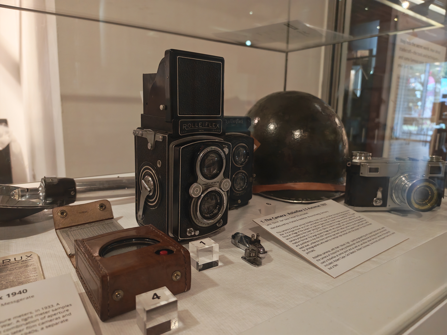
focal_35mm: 24
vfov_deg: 56.8
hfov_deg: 71.6
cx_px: 224
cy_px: 168
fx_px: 310
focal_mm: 6.12
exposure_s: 1/63
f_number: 1.9
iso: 1000
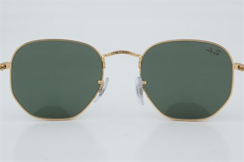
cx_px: 122
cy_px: 81
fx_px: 559
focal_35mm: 82
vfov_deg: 16.5
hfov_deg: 24.6
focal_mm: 55
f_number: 29
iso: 100
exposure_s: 1/4
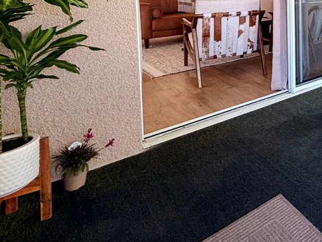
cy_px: 3
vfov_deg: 40.3
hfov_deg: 44.6
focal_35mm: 31
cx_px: 353
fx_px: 289
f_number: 2.2
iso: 125
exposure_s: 1/120
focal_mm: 2.22
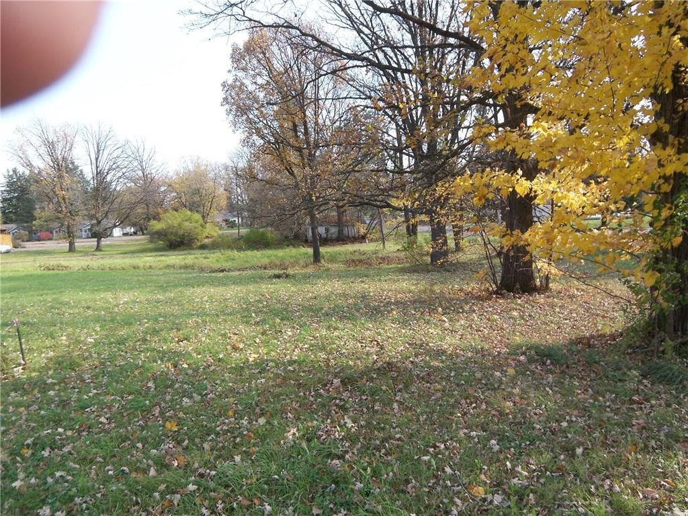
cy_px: 258
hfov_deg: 73.9
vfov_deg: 58.9
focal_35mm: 23
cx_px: 344
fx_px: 457
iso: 50
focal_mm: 3.8
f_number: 2.8
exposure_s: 1/320
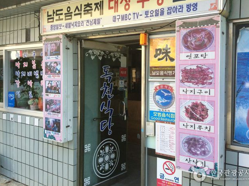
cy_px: 83
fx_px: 266
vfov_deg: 38.6
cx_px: 117
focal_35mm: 37
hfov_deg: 50.2
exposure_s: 1/311
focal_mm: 3.3
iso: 32
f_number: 2.4
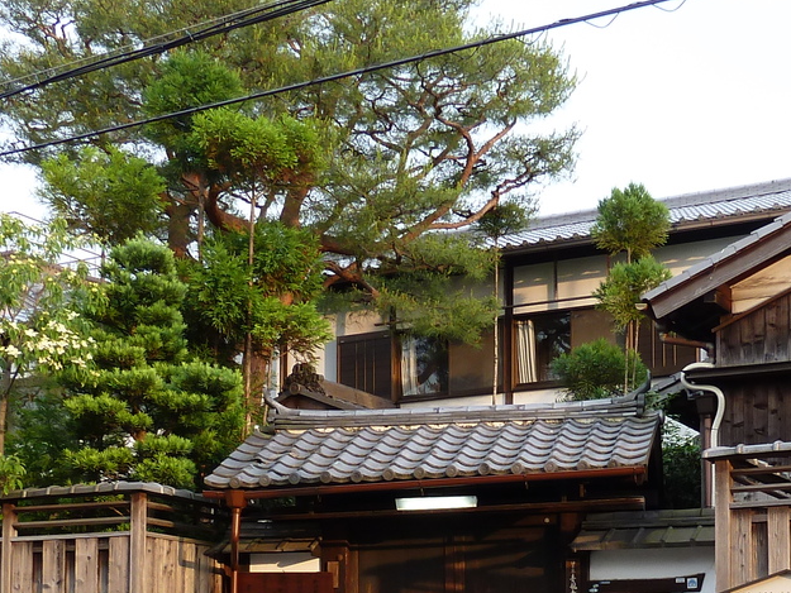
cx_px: 511
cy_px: 651
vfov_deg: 21.7
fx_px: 1463
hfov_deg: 30.1
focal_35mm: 64
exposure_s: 1/50
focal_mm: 4.1
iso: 80
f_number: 3.3
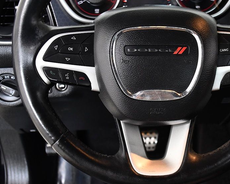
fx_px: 340
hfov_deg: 36.8
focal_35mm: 50
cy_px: 88
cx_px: 159
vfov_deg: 30.3
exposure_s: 1/200
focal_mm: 24
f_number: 4.5
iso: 2500
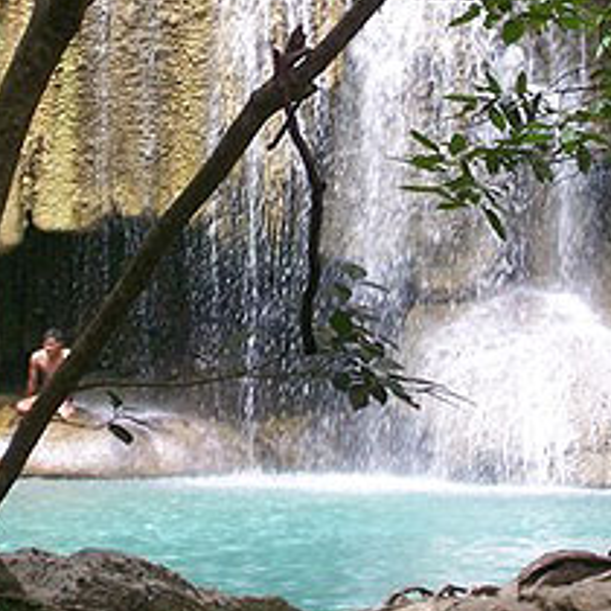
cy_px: -36
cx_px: 273
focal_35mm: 236
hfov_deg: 7.4
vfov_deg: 7.4
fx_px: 4713
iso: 200
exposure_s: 1/125
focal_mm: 18.1
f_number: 4.8
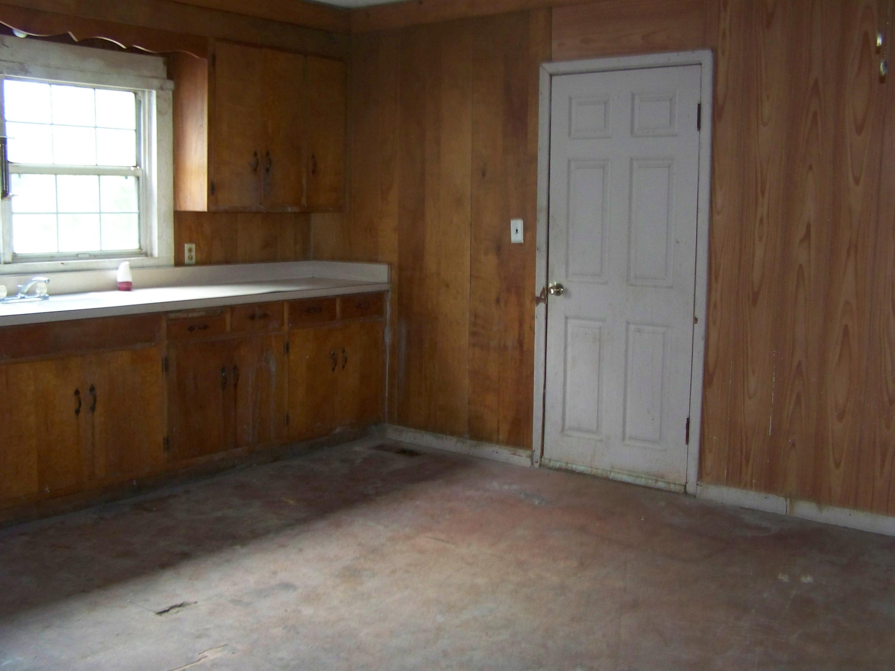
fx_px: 982
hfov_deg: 49.0
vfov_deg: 37.7
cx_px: 448
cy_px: 336
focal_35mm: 38
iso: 200
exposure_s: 1/30
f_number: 2.8
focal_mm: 6.3
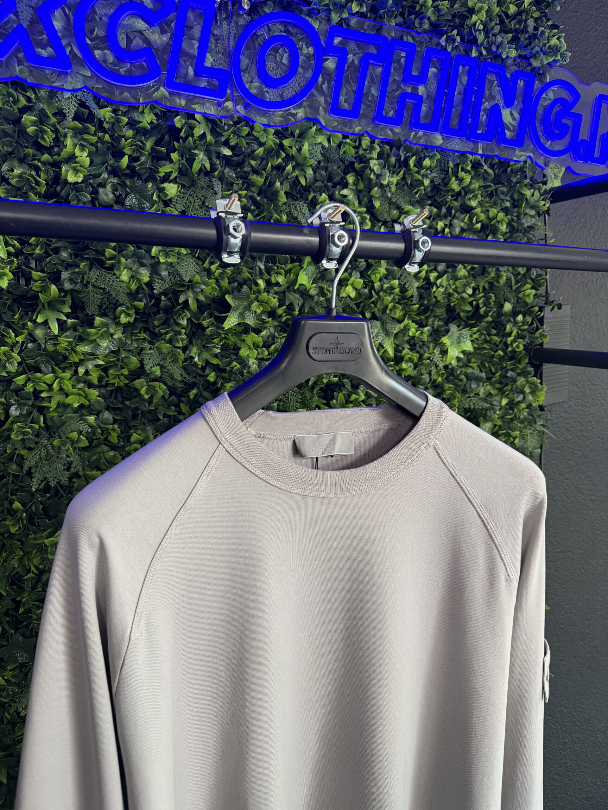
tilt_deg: -7.8
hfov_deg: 56.8
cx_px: 304
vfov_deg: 71.6
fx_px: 562
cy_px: 405
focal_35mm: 24
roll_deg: -2.2
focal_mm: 6.76
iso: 320
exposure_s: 1/50
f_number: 1.78
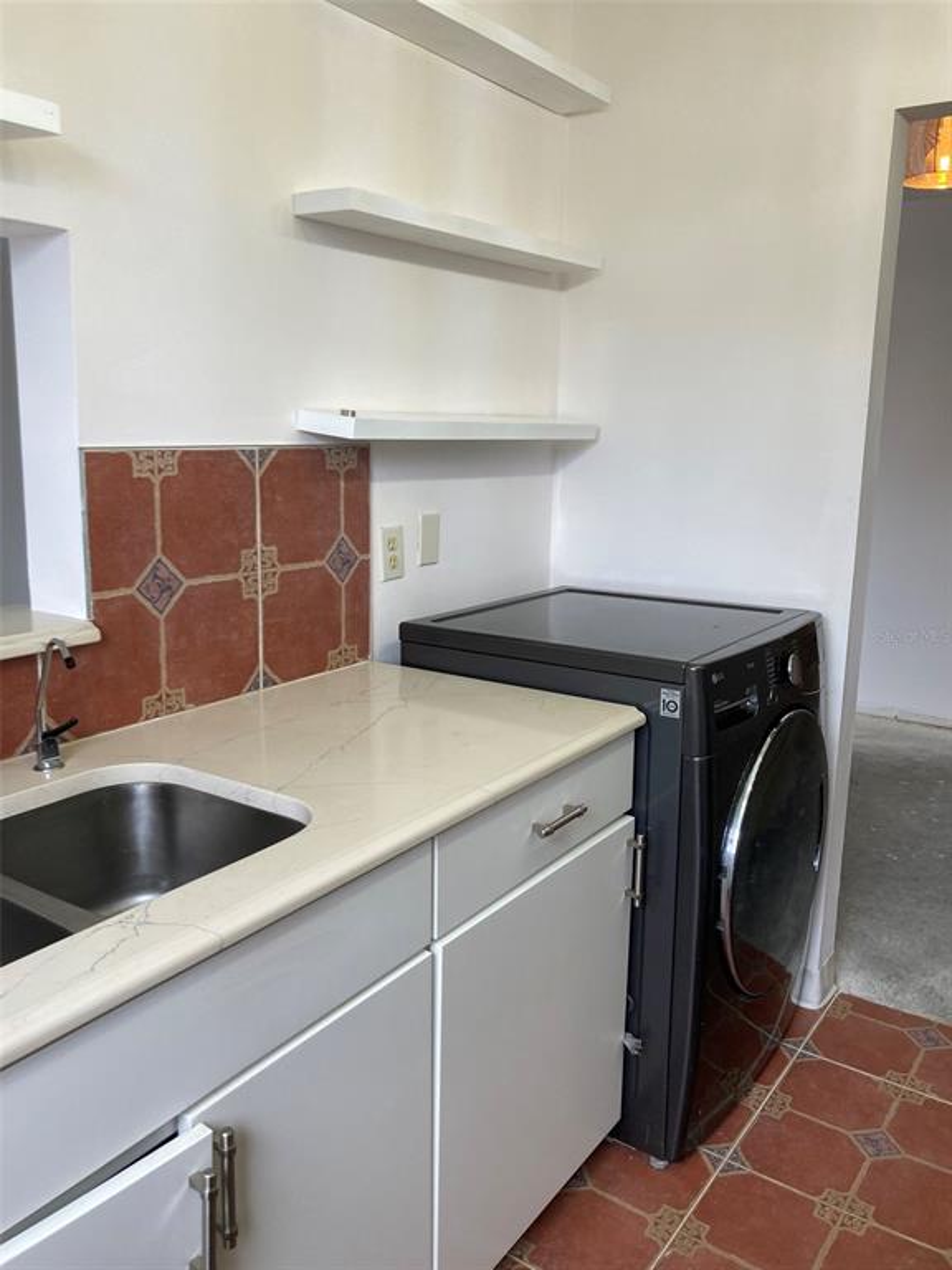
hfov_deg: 49.7
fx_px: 1027
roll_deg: -1.5
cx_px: 476
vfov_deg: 63.4
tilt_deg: -12.0
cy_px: 635
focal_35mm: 28
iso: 50
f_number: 1.8
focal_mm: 3.99
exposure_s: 1/120
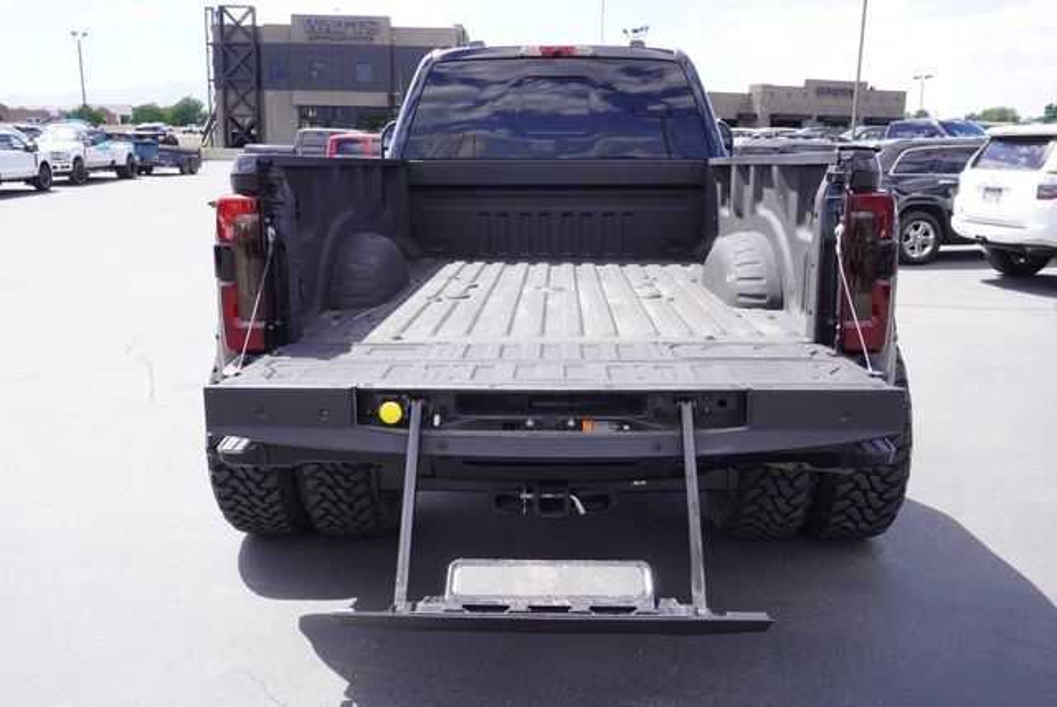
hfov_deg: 59.4
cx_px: 528
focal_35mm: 32
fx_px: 926
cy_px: 354
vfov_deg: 41.8
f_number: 6.3
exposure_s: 1/160
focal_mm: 21
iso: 100
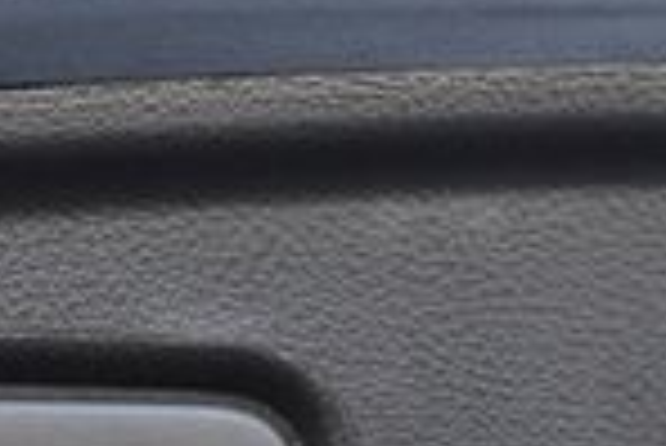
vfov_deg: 7.2
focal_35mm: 188
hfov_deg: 10.9
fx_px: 3484
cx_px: 198
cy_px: 570
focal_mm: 29
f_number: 4.2
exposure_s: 1/200
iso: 800
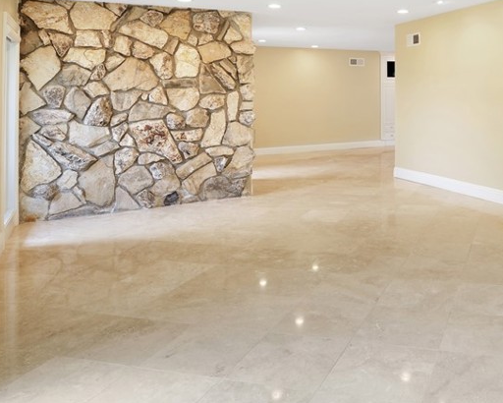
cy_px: 111
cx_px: 400
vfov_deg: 45.9
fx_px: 461
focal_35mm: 31
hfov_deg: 53.6
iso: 100
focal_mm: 11
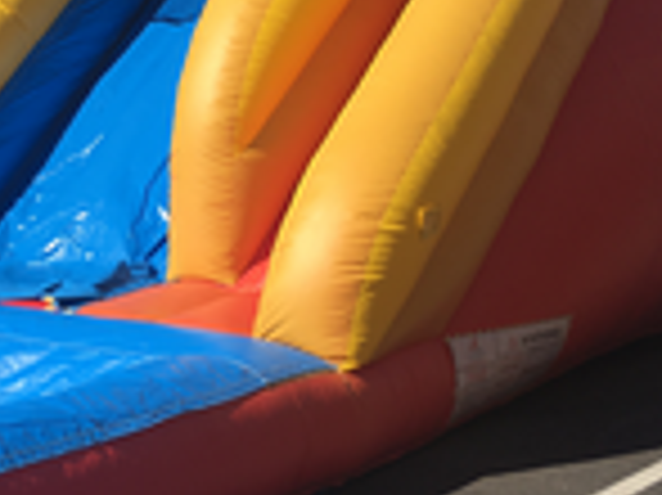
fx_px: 1510
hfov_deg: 24.1
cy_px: 158
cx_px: 77
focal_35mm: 79
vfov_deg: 18.6
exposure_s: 1/1748
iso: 25
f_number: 2.2
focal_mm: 4.15
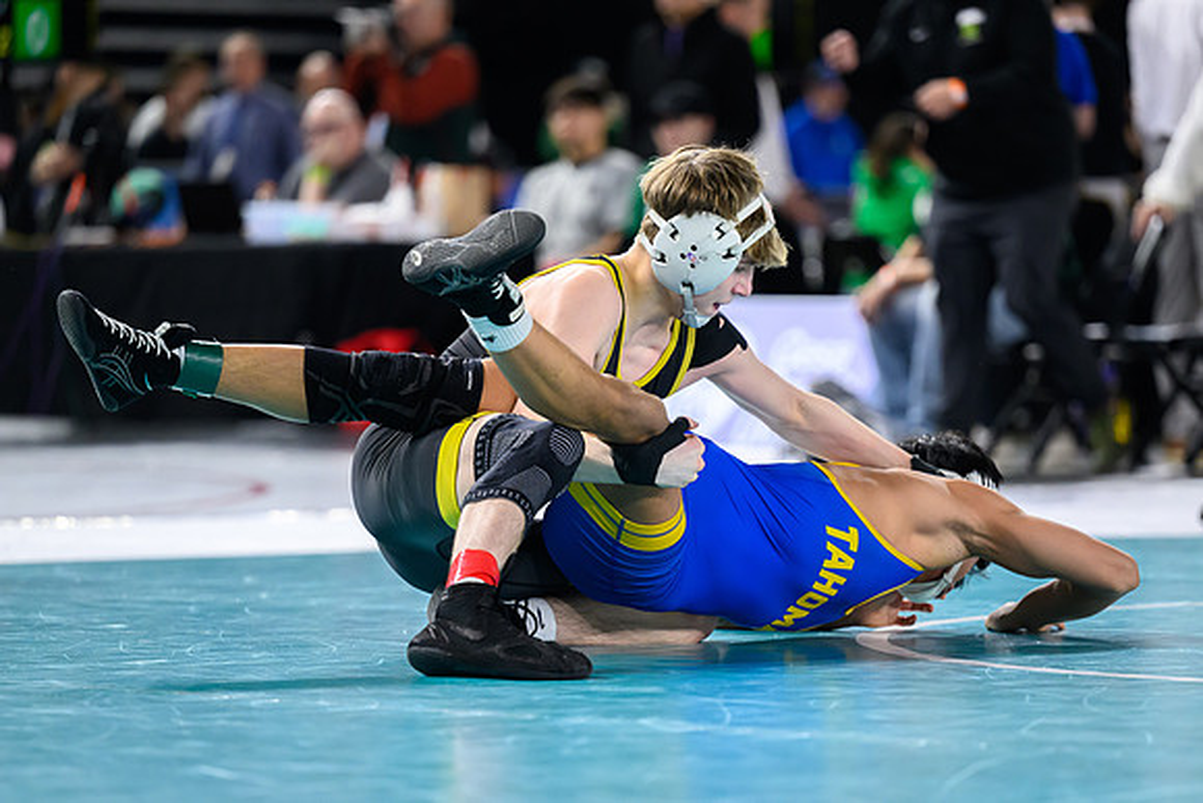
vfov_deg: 6.8
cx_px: 620
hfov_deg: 10.1
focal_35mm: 203
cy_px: 490
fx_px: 6793
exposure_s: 1/800
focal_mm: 165
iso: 3200
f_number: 2.8
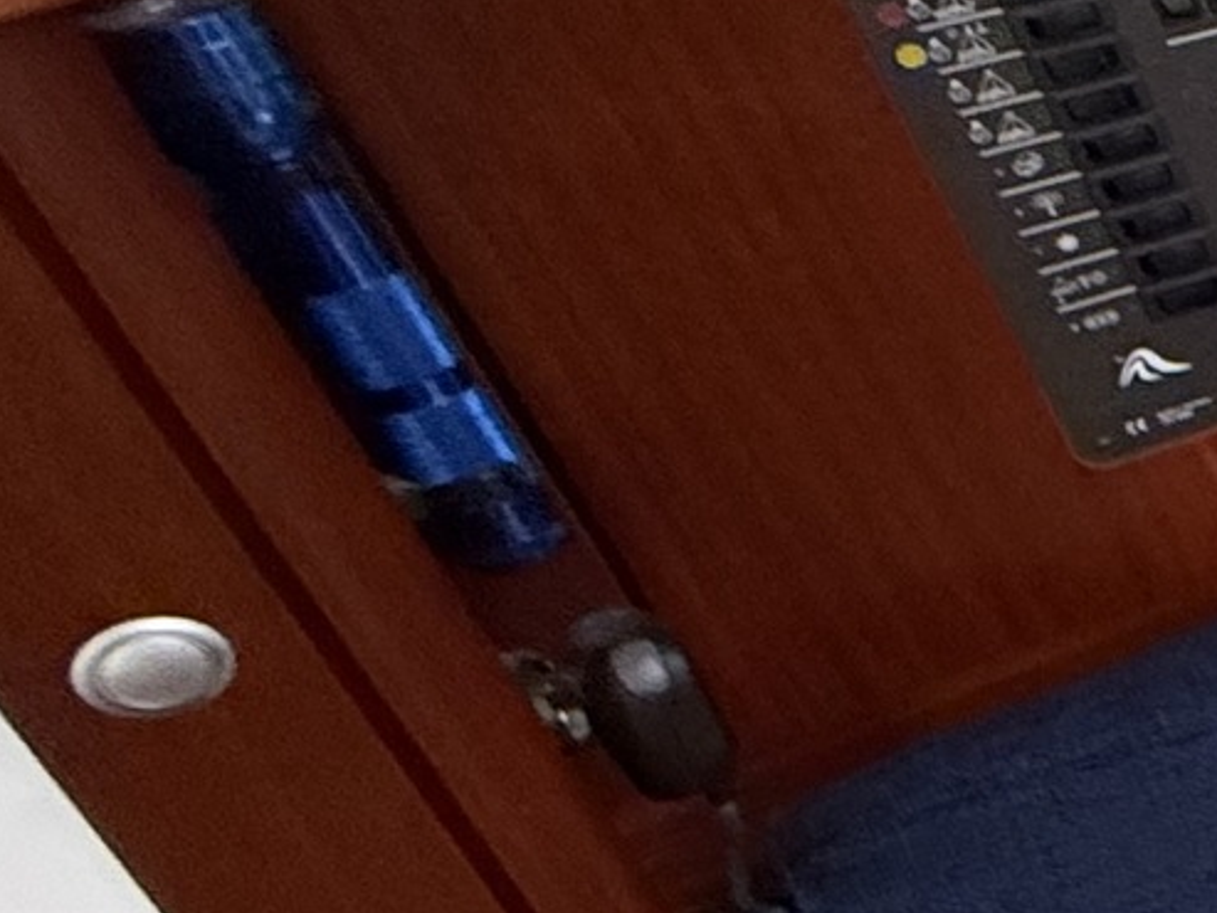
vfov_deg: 20.7
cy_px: 431
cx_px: 3031
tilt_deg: -31.9
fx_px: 2497
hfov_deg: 14.5
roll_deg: +0.3
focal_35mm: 71
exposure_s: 1/60
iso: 500
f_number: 2.2
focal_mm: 2.22
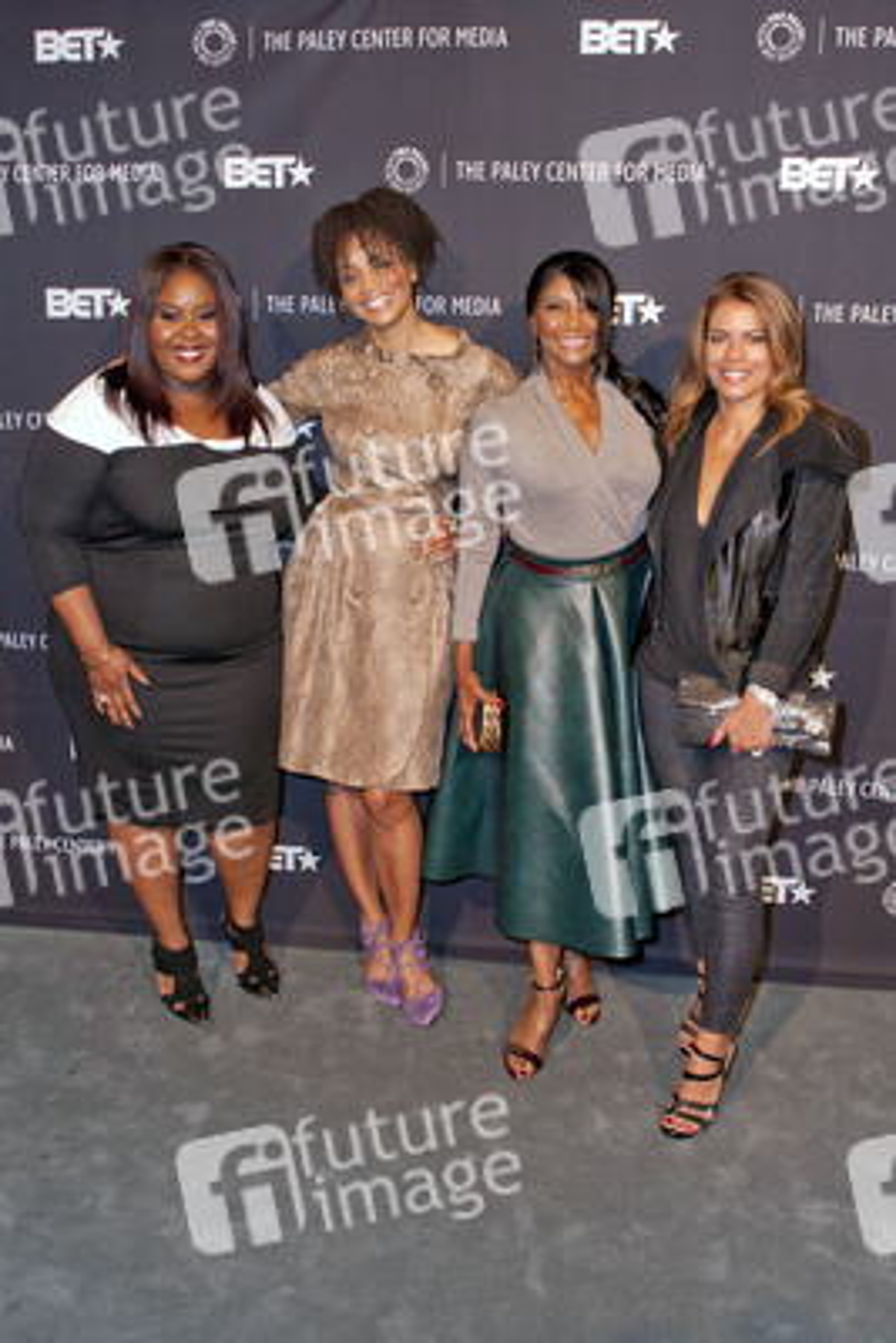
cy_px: 672
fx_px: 895
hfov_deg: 53.2
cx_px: 448
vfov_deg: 73.7
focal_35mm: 24
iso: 640
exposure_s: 1/400
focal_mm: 24
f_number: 4
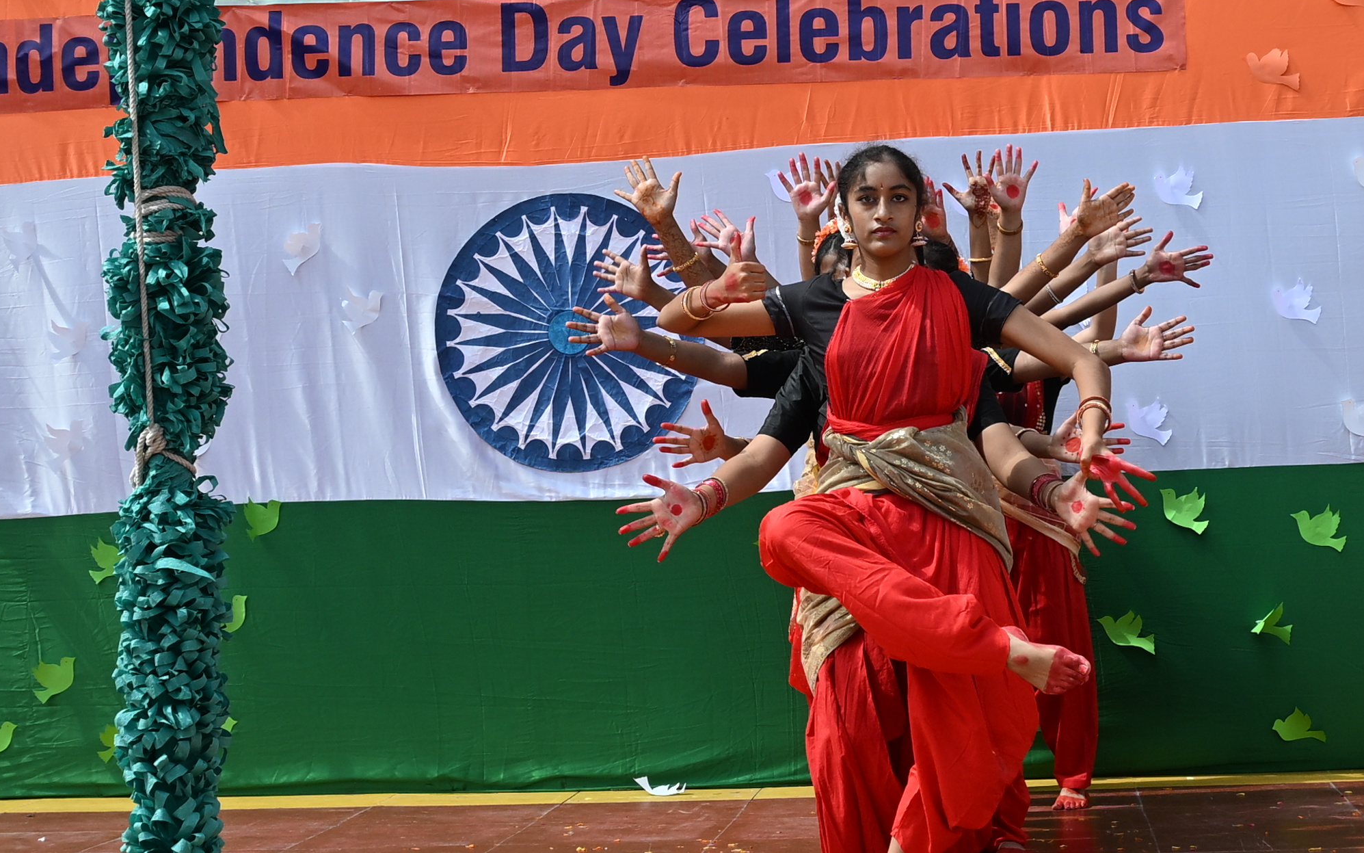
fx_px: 4838
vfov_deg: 10.1
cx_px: 881
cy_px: 399
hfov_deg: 16.0
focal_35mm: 130
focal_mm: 30.5
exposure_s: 1/250
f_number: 8
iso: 100
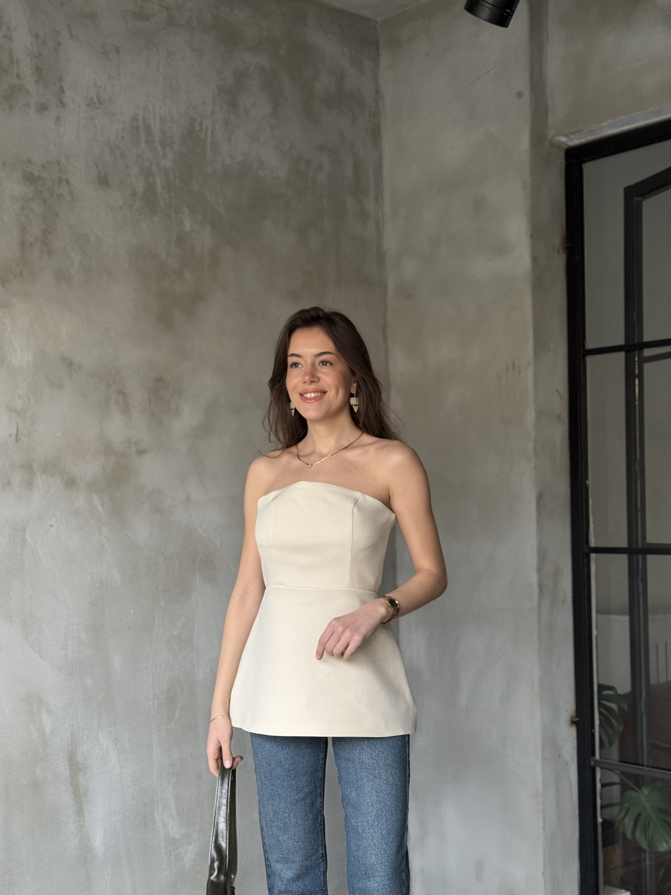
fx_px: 1241
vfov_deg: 39.7
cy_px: 448
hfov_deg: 30.3
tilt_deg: +3.1
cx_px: 336
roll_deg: +0.2
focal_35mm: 48
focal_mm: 6.76
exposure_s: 1/59
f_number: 1.78
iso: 250
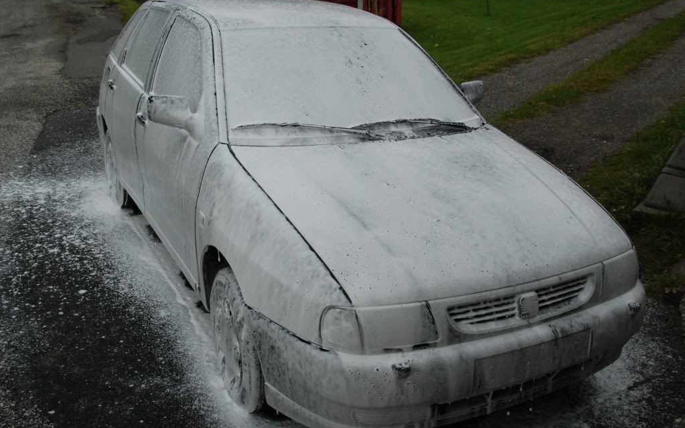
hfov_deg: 52.7
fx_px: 691
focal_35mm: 37
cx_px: 343
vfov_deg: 34.4
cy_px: 215
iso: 500
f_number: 10
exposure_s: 1/400
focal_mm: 24
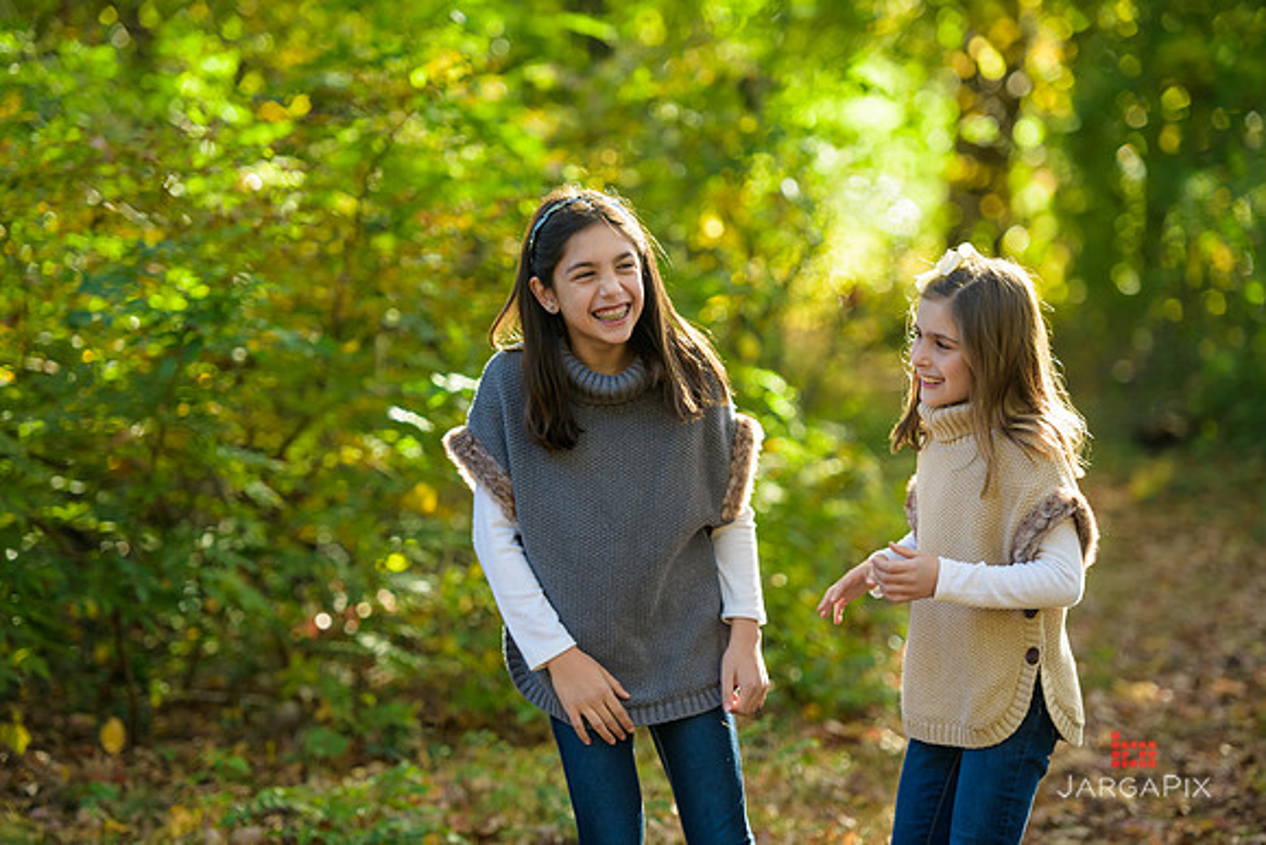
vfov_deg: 10.2
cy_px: 422
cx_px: 633
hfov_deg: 15.2
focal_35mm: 135
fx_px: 4748
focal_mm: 135
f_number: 3.2
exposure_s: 1/200
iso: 200
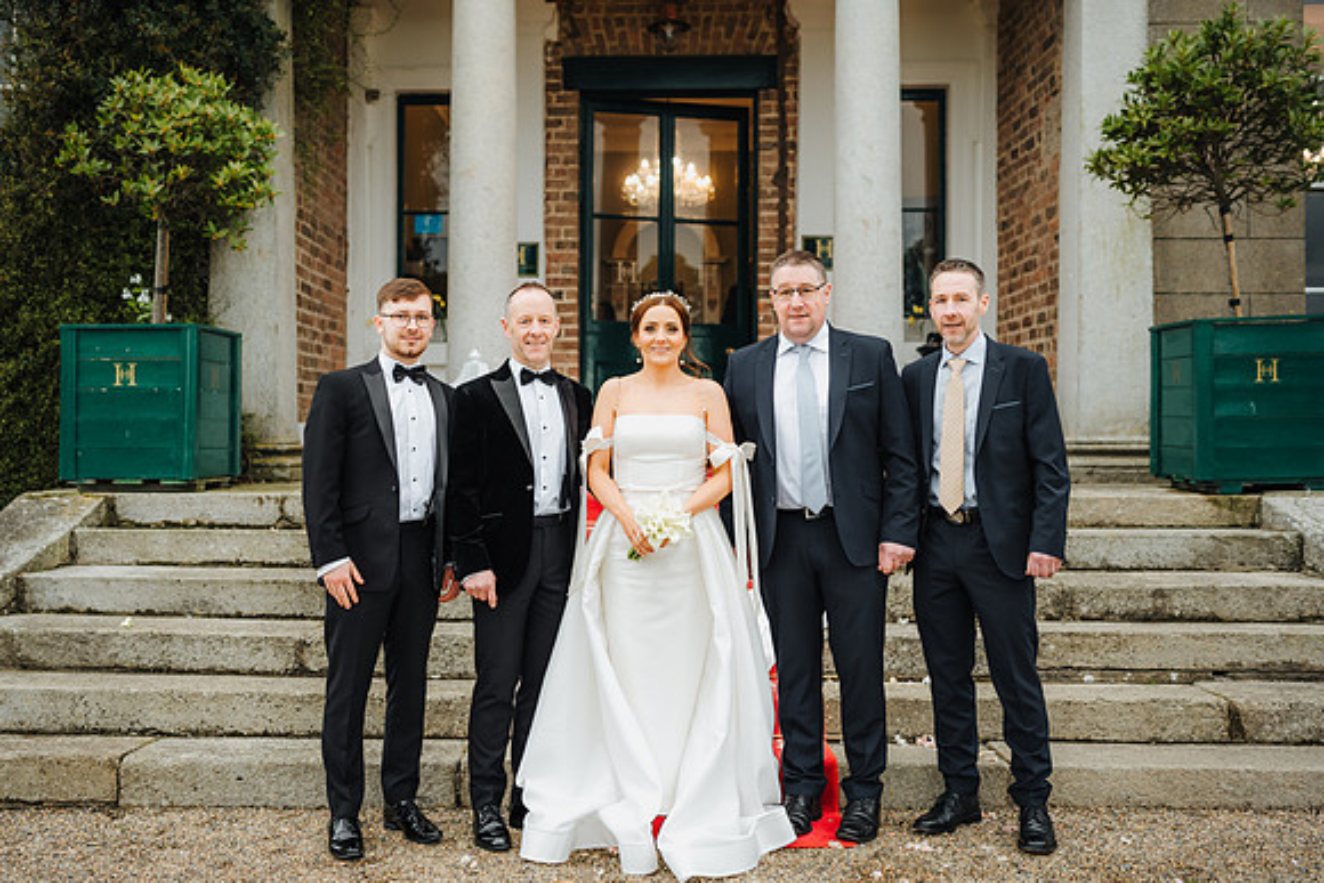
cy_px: 414
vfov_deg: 34.8
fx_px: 1409
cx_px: 608
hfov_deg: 50.3
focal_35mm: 38
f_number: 2
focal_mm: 35
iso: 200
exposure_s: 1/500
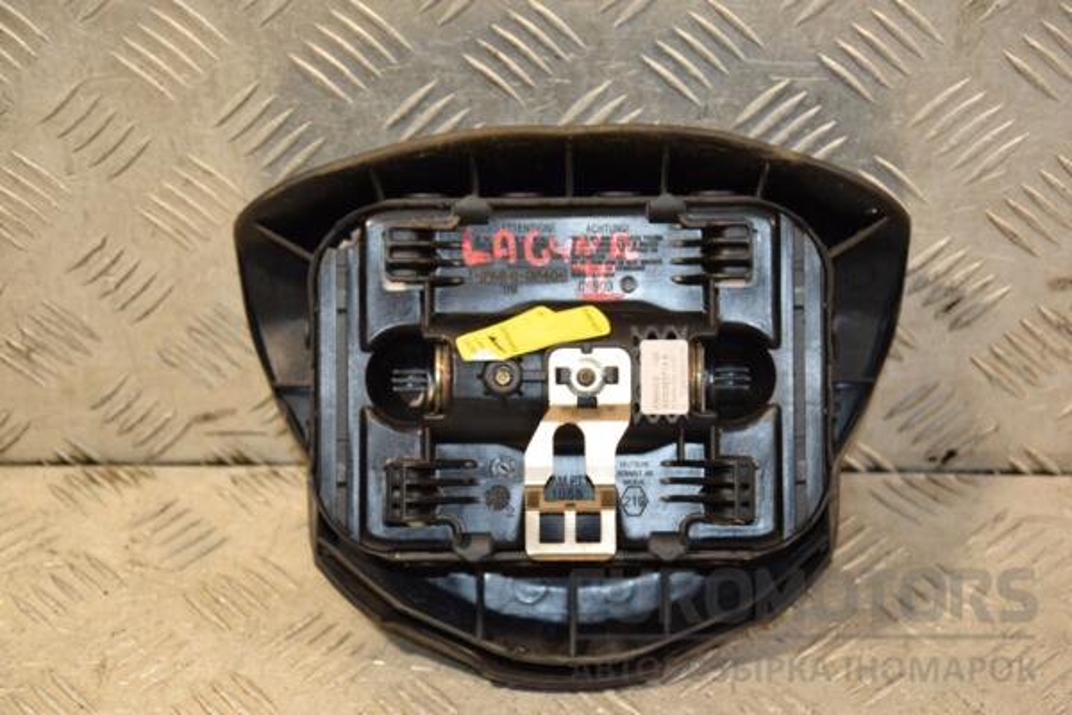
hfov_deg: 23.4
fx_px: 2590
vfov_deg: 15.7
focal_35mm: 87
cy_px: 358
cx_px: 536
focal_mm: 58
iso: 800
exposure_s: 1/125
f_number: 5
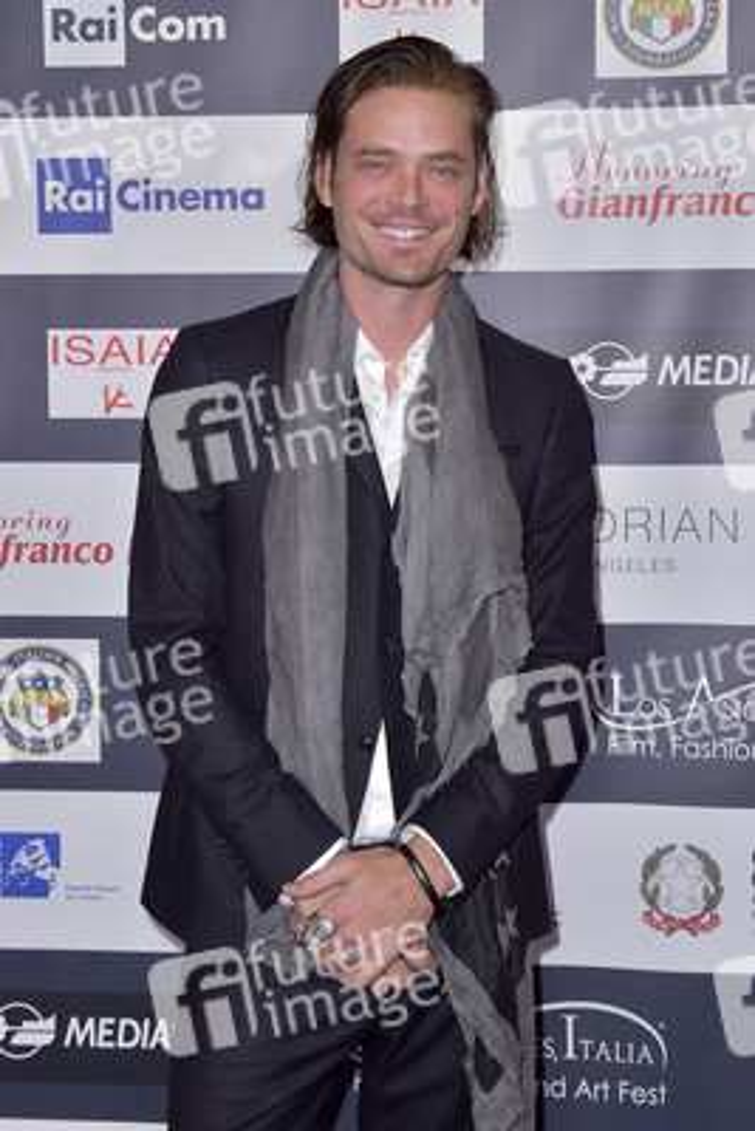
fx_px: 1509
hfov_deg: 28.1
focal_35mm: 48
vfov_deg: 41.1
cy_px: 566
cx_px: 378
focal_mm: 48
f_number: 6.3
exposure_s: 1/320
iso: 500
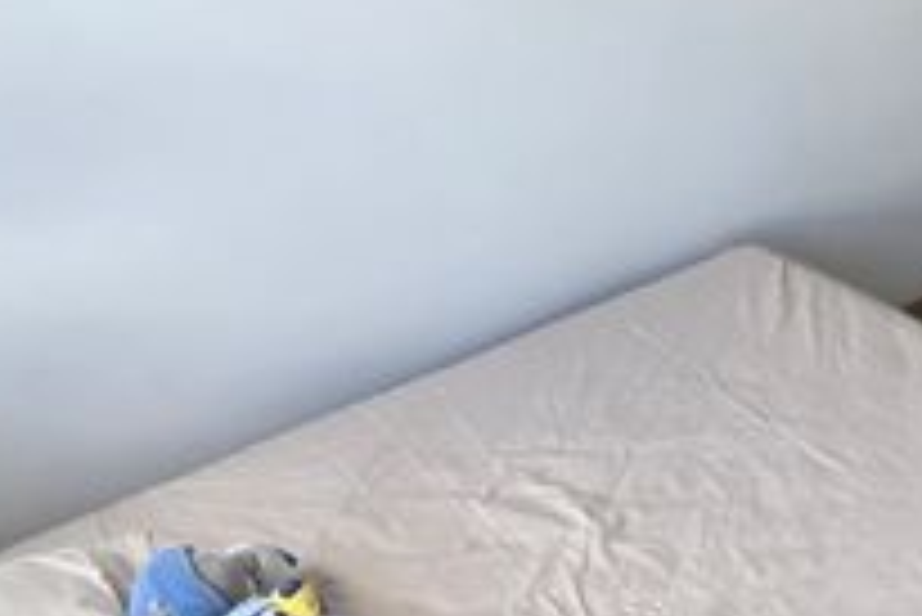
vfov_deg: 28.0
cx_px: 794
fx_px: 1128
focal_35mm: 44
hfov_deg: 41.6
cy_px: -54
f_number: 2.2
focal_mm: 2.2
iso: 50
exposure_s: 1/159
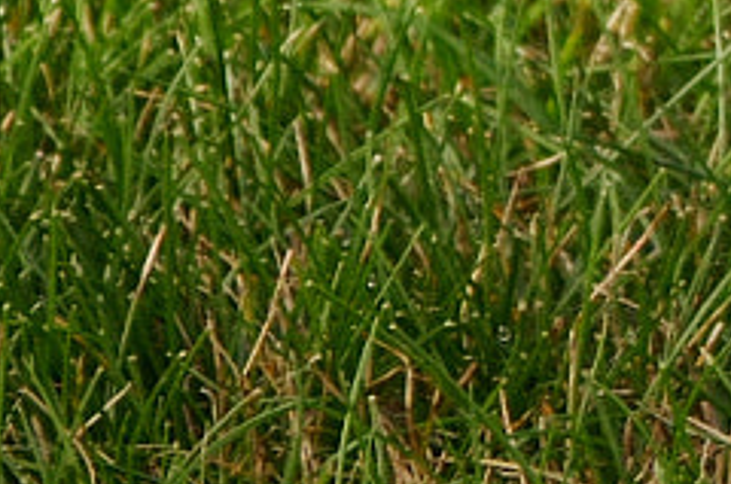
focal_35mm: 2002
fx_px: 40571
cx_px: 1690
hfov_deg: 1.0
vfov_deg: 0.7
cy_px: -638
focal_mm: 200
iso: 400
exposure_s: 1/1000
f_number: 5.6
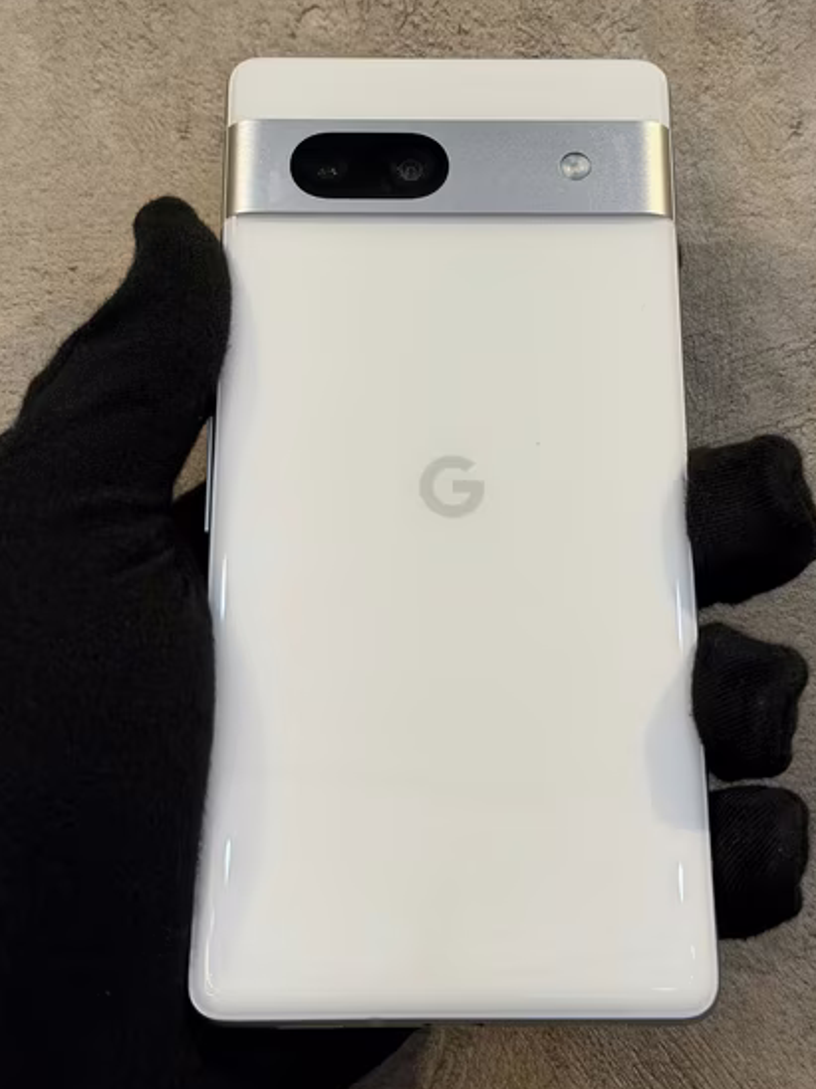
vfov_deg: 34.3
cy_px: 480
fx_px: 1762
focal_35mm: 56
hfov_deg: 26.1
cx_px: 461
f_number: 1.78
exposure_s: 1/50
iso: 50
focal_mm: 6.76
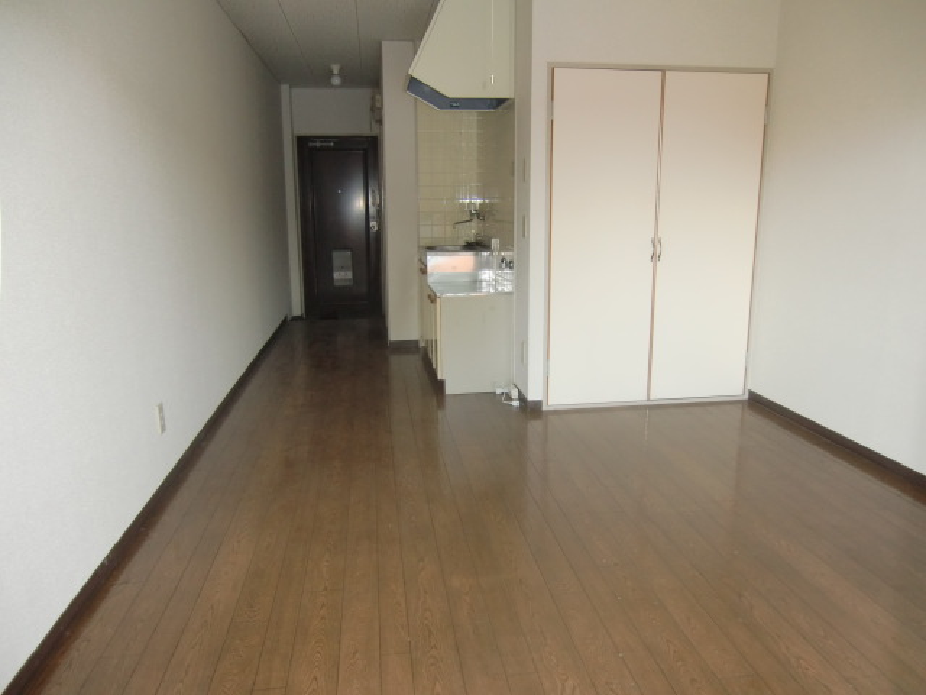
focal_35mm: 24
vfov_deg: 56.8
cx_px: 463
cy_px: 348
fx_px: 642
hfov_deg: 71.6
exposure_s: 1/60
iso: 160
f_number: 3.2
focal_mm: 4.3
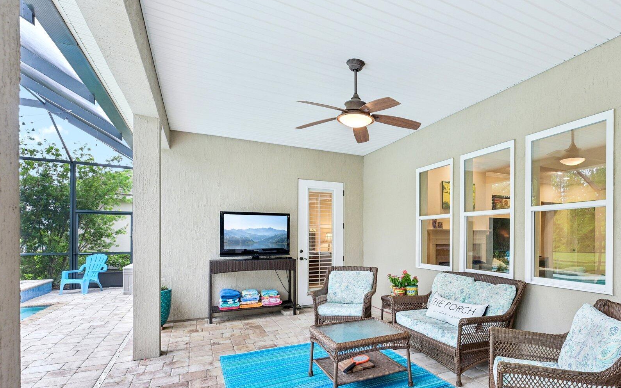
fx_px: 355
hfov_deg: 80.4
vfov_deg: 56.8
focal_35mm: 21
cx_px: 397
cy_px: 236
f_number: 8
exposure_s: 1/15
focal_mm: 16
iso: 360
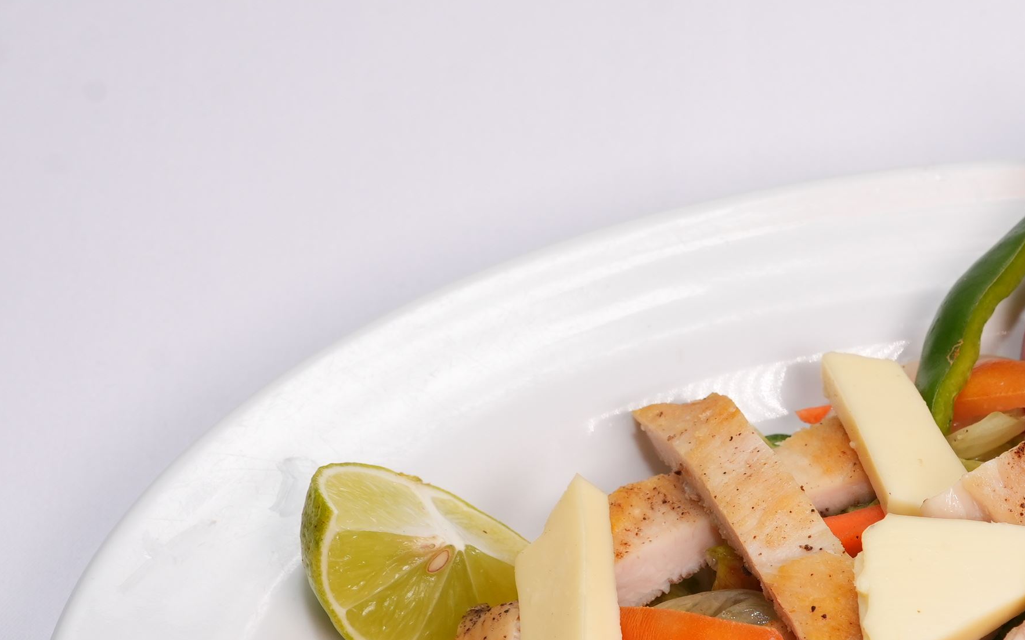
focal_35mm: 133
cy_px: 764
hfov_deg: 15.3
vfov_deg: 9.7
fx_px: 3715
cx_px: 1158
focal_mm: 50
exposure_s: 1/100
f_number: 8
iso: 320
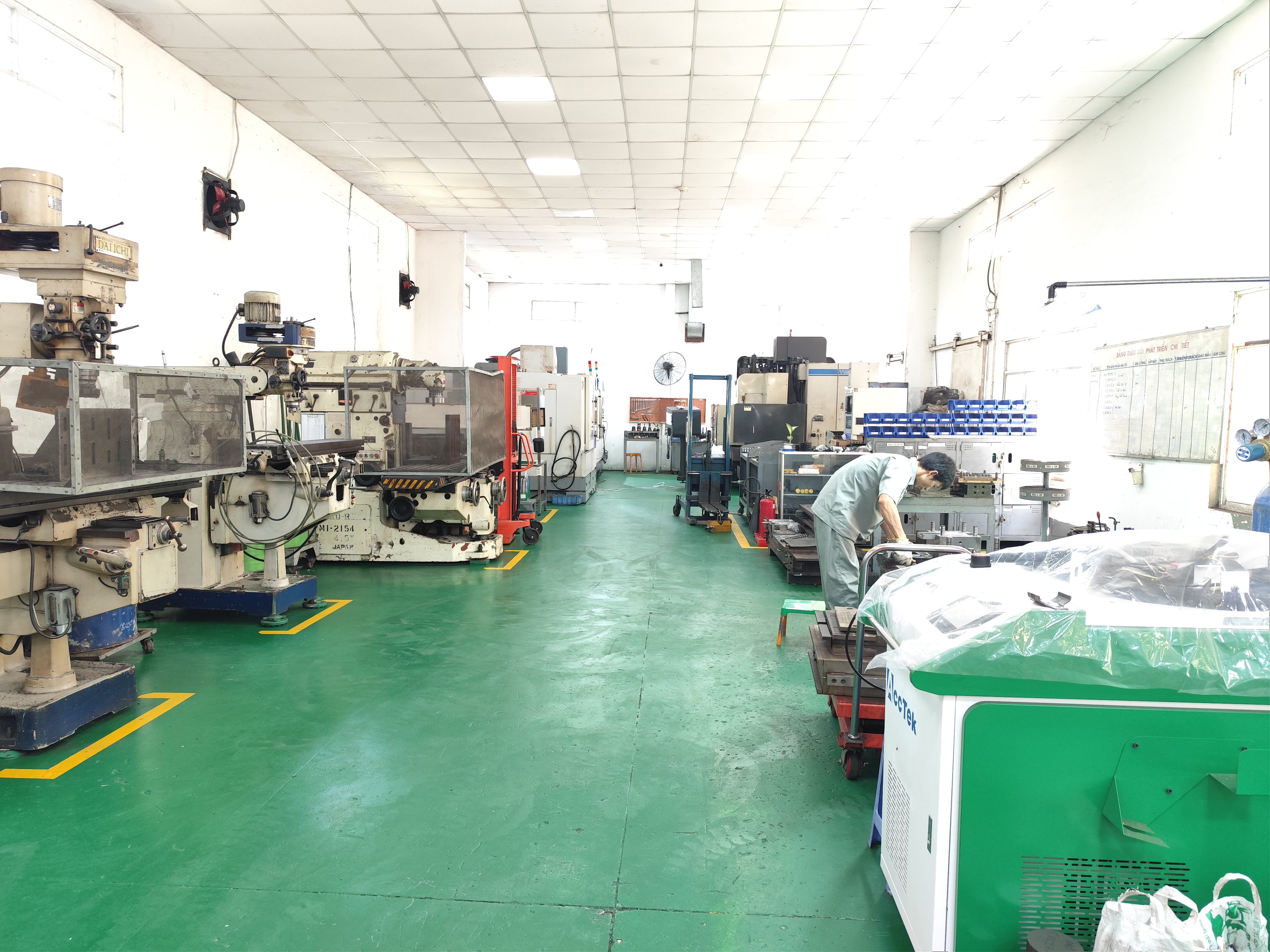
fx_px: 844
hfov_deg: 73.9
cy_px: 476
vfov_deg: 58.9
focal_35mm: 23
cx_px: 635
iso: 640
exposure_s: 1/50
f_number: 1.65
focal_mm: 6.14
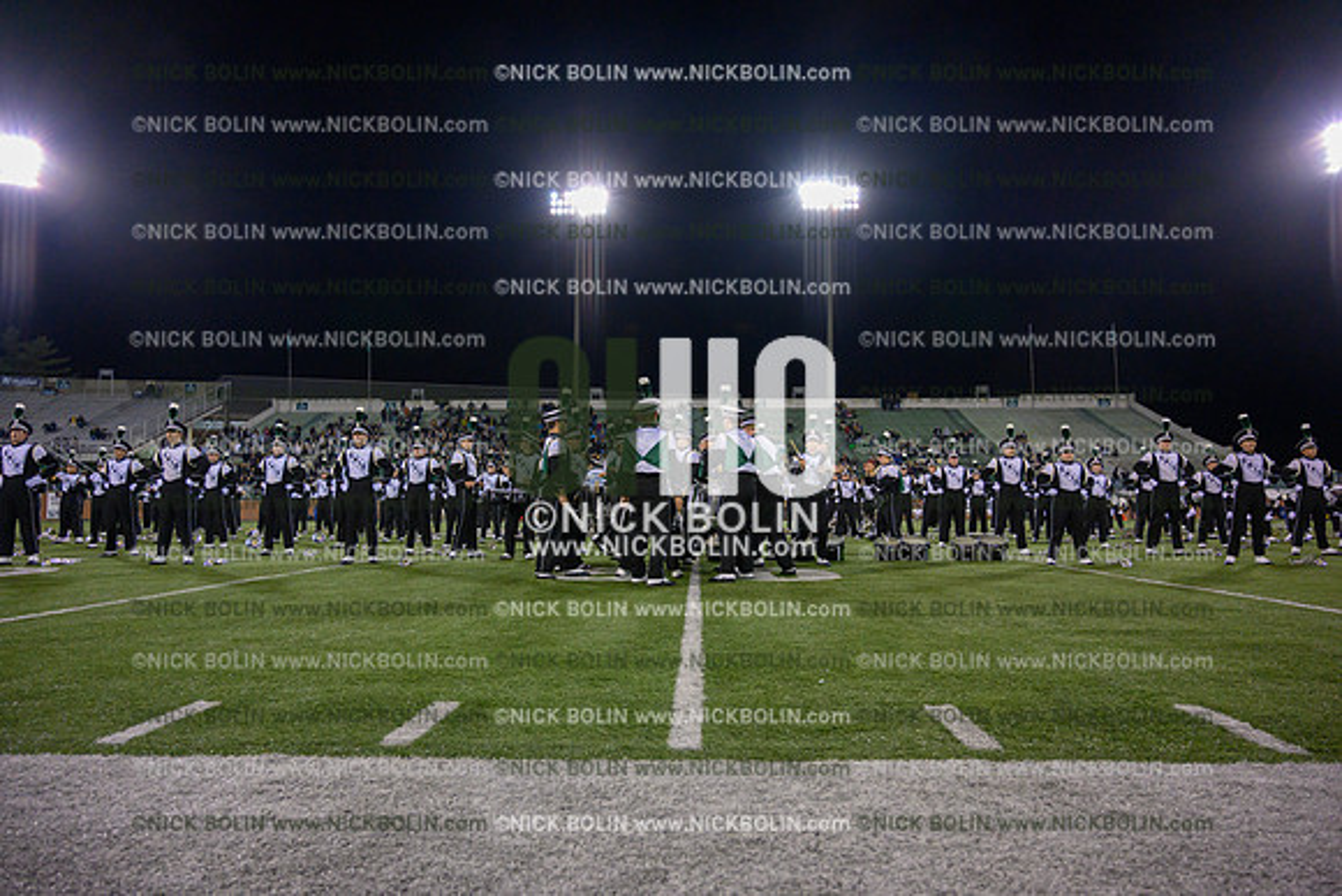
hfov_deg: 73.7
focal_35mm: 24
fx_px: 895
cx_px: 671
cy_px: 448
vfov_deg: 53.2
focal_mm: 24
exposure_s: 1/1000
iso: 5000
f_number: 4
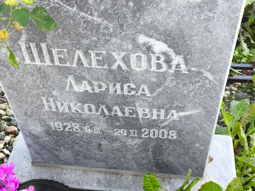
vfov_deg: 29.1
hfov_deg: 38.2
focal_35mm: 50
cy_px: 96
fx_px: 368
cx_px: 128
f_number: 1.7
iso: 100
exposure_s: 1/60
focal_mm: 4.71
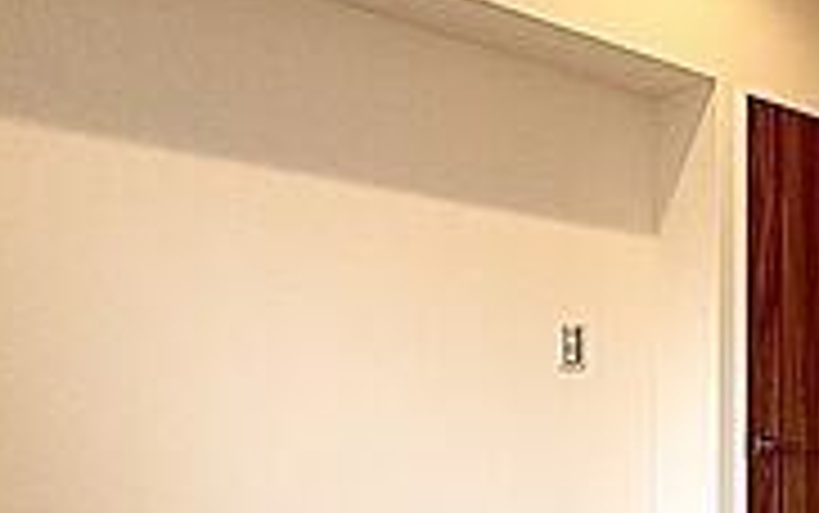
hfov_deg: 32.1
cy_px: 454
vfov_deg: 25.6
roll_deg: +0.6
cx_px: 1040
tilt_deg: +0.7
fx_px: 1094
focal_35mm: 49
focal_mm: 2.22
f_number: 2.2
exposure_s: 1/99
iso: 125
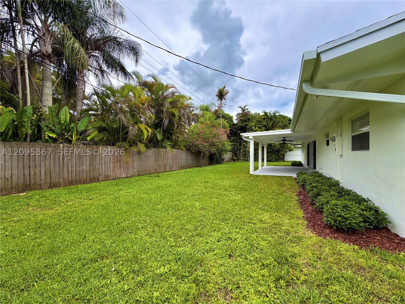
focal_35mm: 14
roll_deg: +0.4
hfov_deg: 102.1
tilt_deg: -0.1
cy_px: 152
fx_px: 164
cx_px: 202
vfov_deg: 85.7
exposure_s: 1/770
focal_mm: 2.22
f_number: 2.2
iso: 40
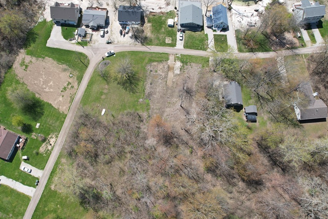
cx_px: 141
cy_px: 89
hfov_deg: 65.2
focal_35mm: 28
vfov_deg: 46.2
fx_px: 255
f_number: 2.8
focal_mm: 8.38
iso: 110
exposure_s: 1/1250
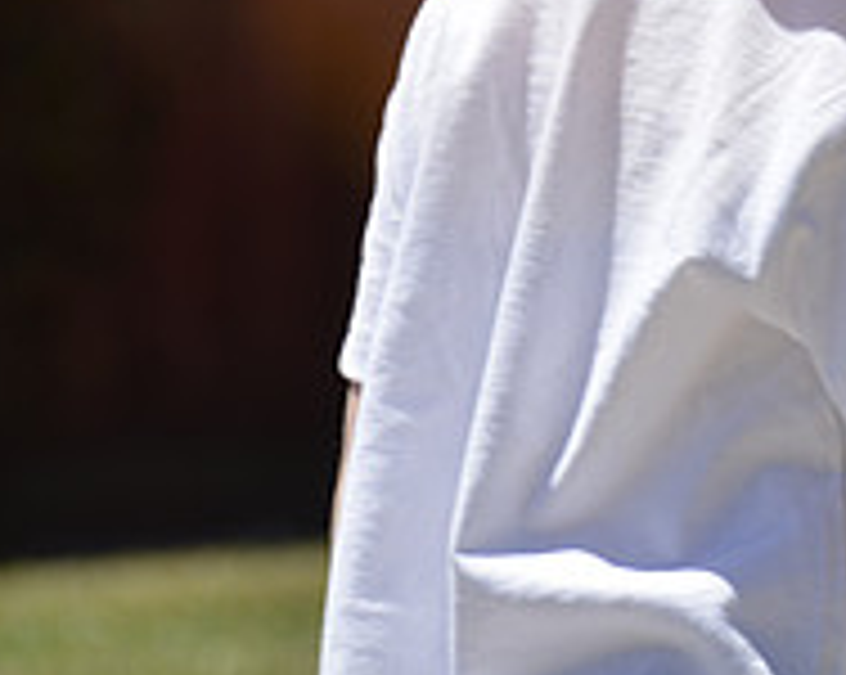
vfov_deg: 1.4
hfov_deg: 1.7
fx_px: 28189
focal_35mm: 1127
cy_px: -104
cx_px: 860
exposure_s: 1/250
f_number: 8
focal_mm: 260
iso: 100
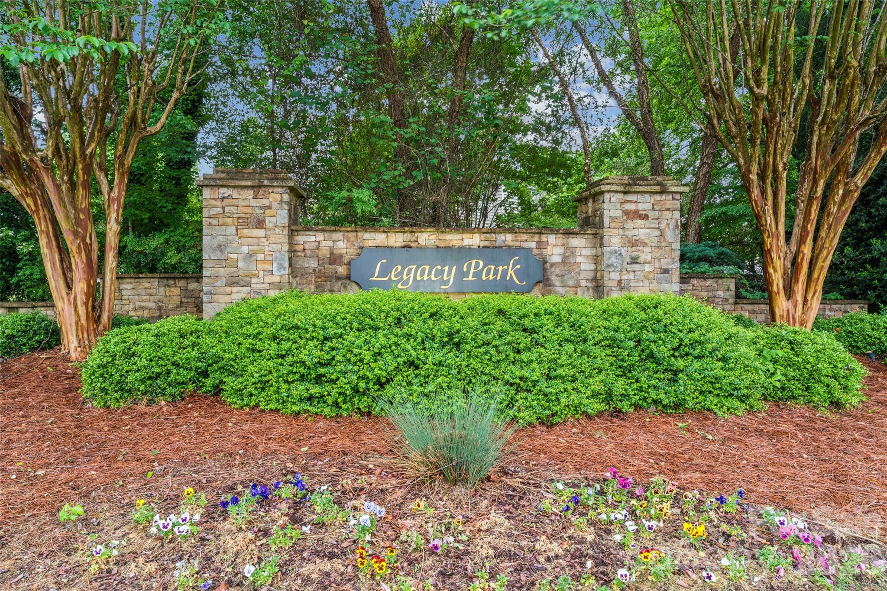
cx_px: 444
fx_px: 591
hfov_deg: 73.7
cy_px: 296
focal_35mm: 24
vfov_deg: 53.1
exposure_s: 1
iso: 100
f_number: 22
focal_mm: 24
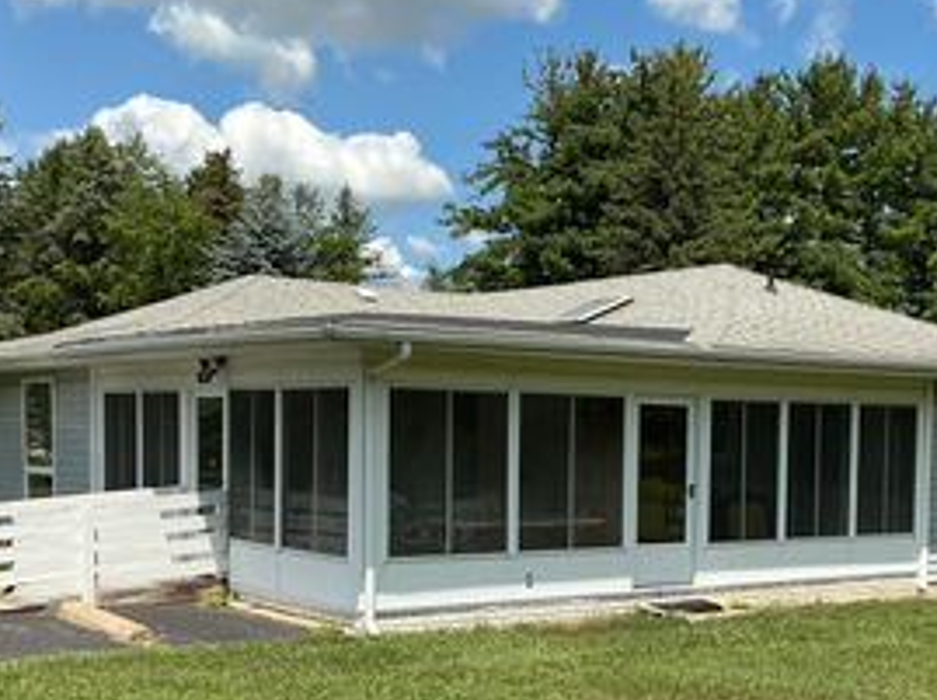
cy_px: 493
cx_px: 557
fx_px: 1460
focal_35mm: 54
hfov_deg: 35.5
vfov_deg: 26.7
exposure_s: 1/1848
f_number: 1.8
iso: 25
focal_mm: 3
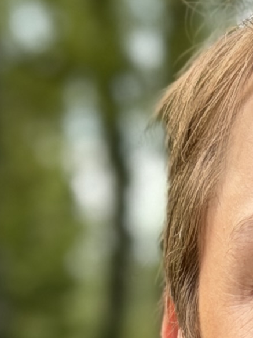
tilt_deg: -5.6
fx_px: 3237
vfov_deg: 5.7
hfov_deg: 4.4
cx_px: 435
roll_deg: -0.9
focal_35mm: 332
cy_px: 841
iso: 50
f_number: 1.78
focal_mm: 6.76
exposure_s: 1/132
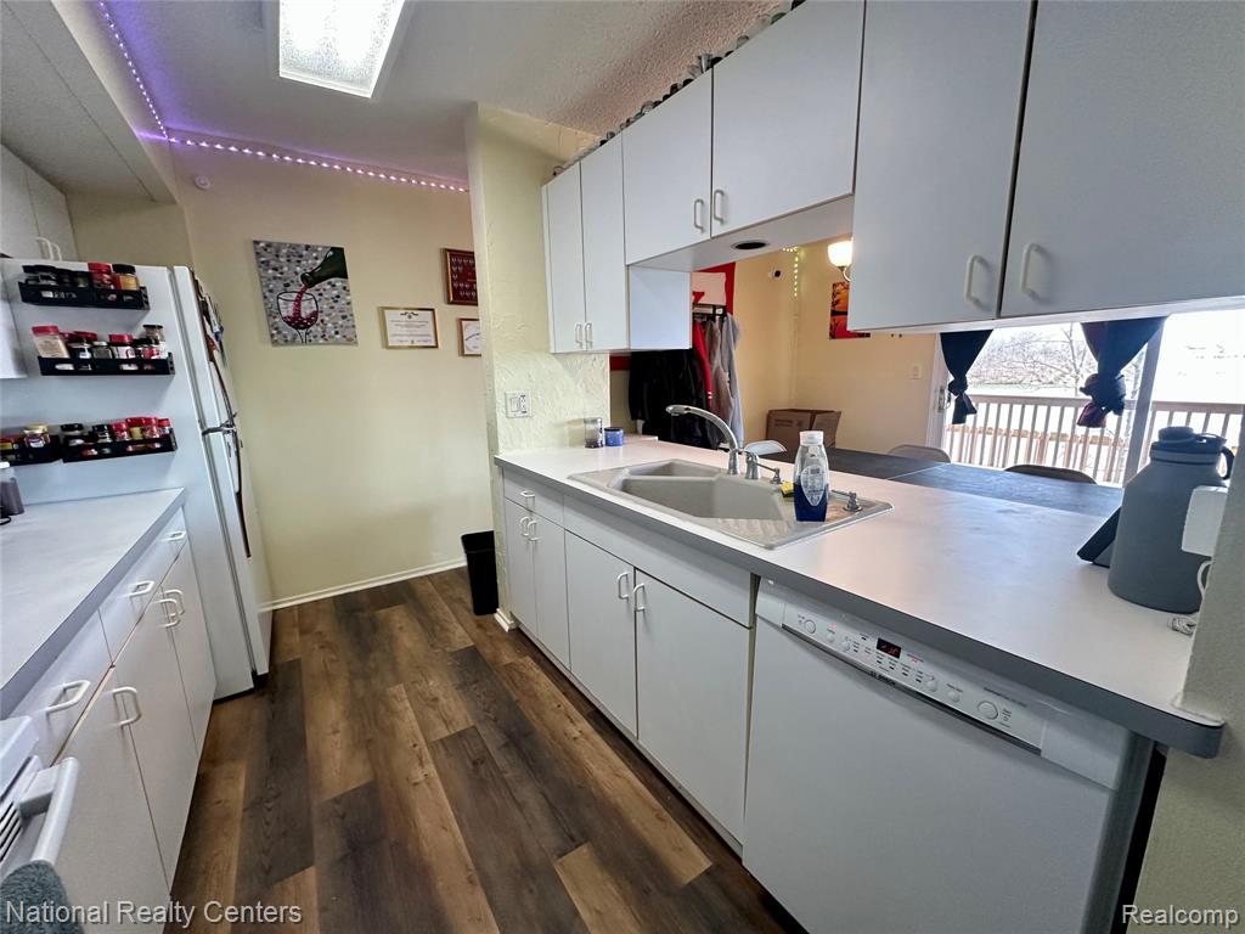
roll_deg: +0.8
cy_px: 467
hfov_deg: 102.1
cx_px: 622
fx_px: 504
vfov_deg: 85.7
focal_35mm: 14
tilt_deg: -11.1
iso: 200
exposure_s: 1/120
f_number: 2.2
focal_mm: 2.22
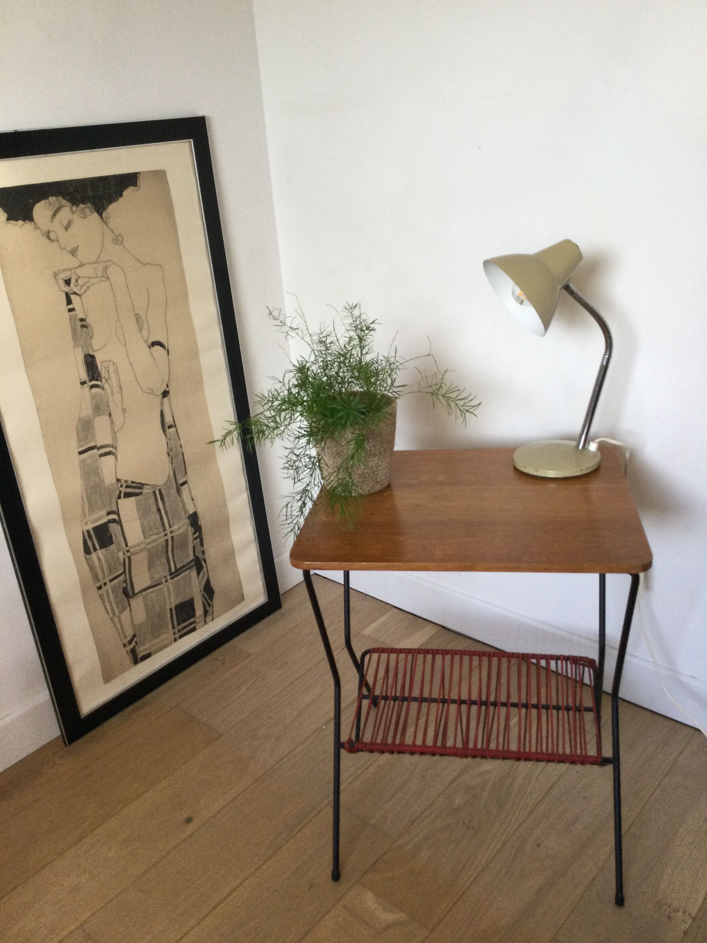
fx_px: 844
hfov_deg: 45.4
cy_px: 472
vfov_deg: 58.4
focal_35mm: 31
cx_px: 354
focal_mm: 3.3
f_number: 2.4
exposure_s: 1/33
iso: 50
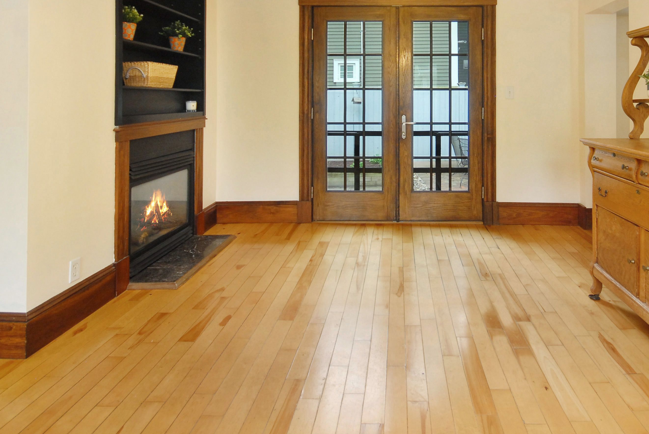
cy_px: 124
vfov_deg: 55.4
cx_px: 405
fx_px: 397
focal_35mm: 22
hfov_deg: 77.1
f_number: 5
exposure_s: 1/30
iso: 500
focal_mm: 10
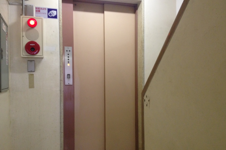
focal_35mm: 37
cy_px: 79
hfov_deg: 51.9
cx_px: 114
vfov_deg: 35.9
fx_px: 232
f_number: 2.4
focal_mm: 4.28
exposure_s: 1/20
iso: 200
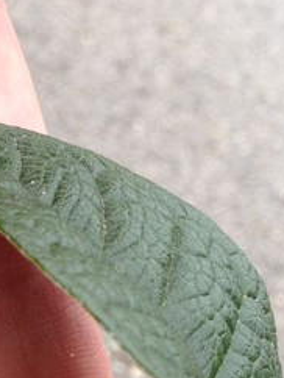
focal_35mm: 109
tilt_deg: -34.9
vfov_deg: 18.0
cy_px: 245
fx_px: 1190
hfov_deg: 13.1
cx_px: -89
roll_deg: -19.8
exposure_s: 1/609
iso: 50
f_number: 2.4
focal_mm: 4.12
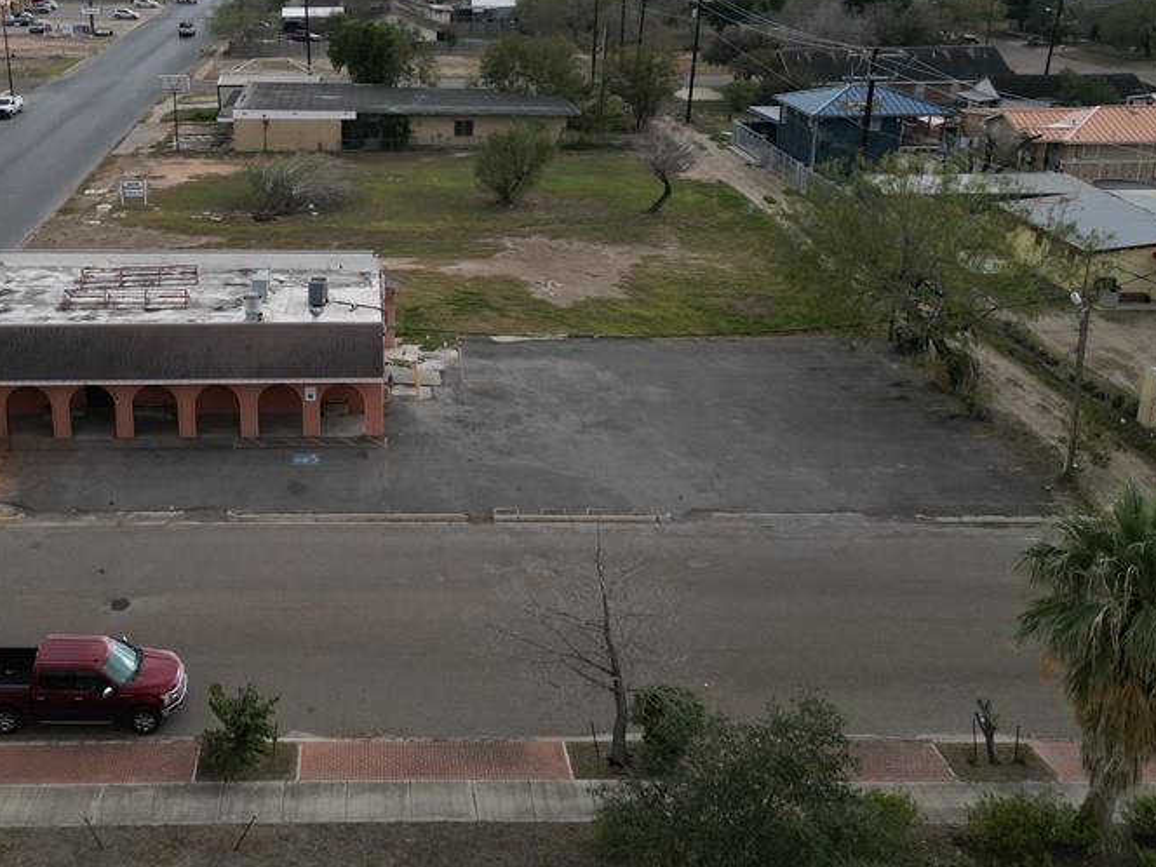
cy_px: 282
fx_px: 1236
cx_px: 357
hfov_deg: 49.0
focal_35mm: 37
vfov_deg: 38.2
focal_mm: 6.72
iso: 140
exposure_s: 1/2500
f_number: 1.7
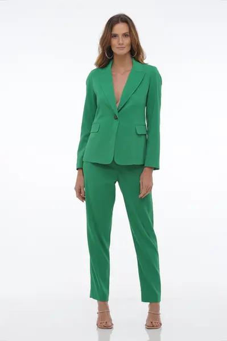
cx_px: 114
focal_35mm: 78
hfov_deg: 17.5
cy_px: 170
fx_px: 739
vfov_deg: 26.0
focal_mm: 78
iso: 200
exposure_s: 1/160
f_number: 9
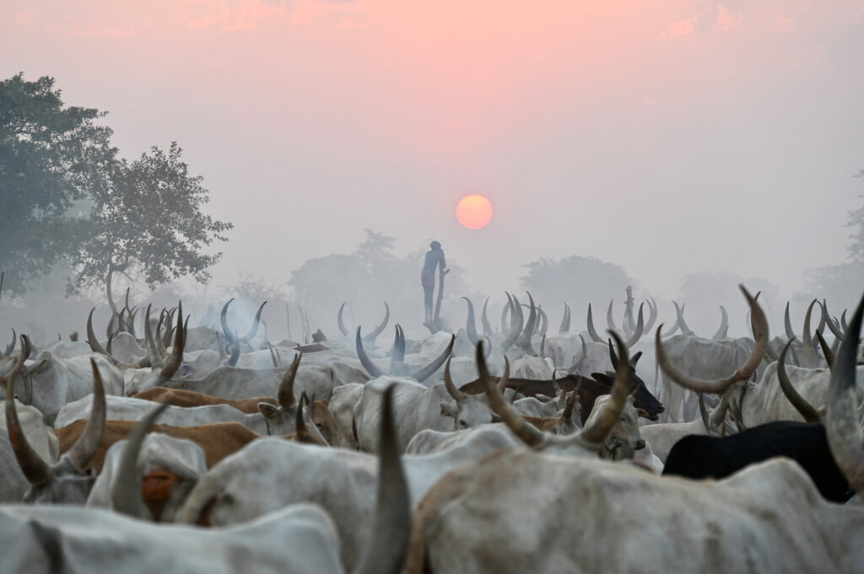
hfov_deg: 14.2
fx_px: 3477
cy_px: 287
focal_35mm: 145
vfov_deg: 9.4
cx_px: 432
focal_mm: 145
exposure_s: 1/60
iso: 250
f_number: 6.3
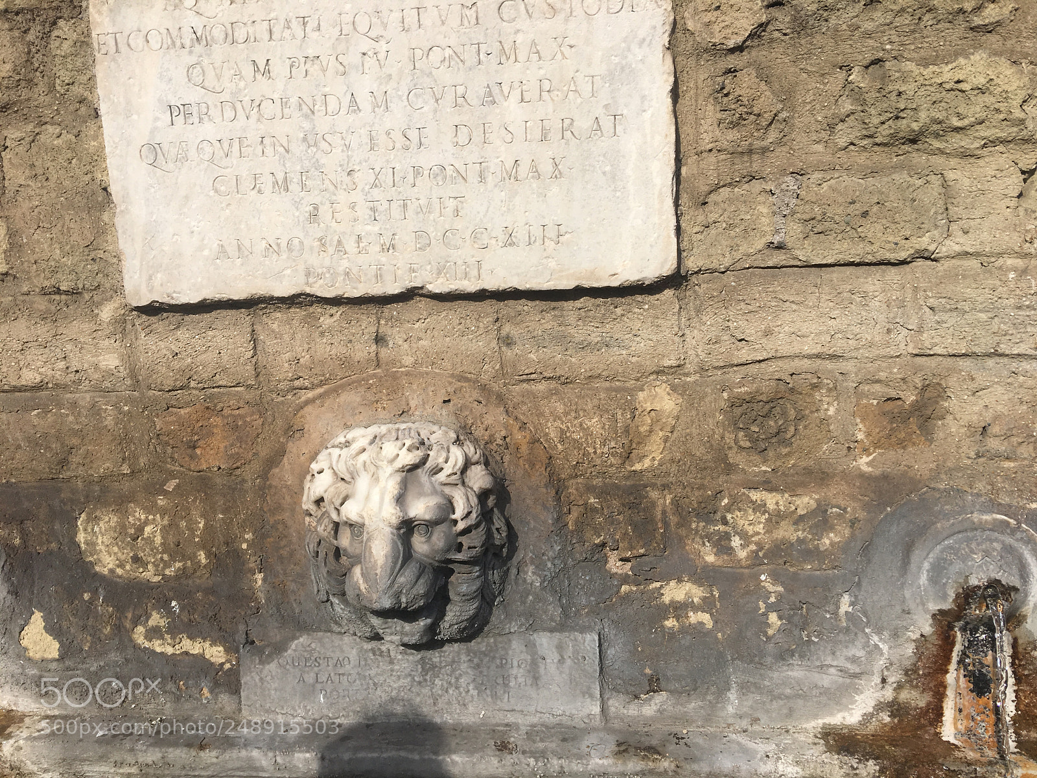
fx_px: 869
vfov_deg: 48.2
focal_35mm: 29
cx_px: 518
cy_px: 389
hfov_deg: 61.7
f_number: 2.2
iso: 25
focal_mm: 4.15
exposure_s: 1/1832
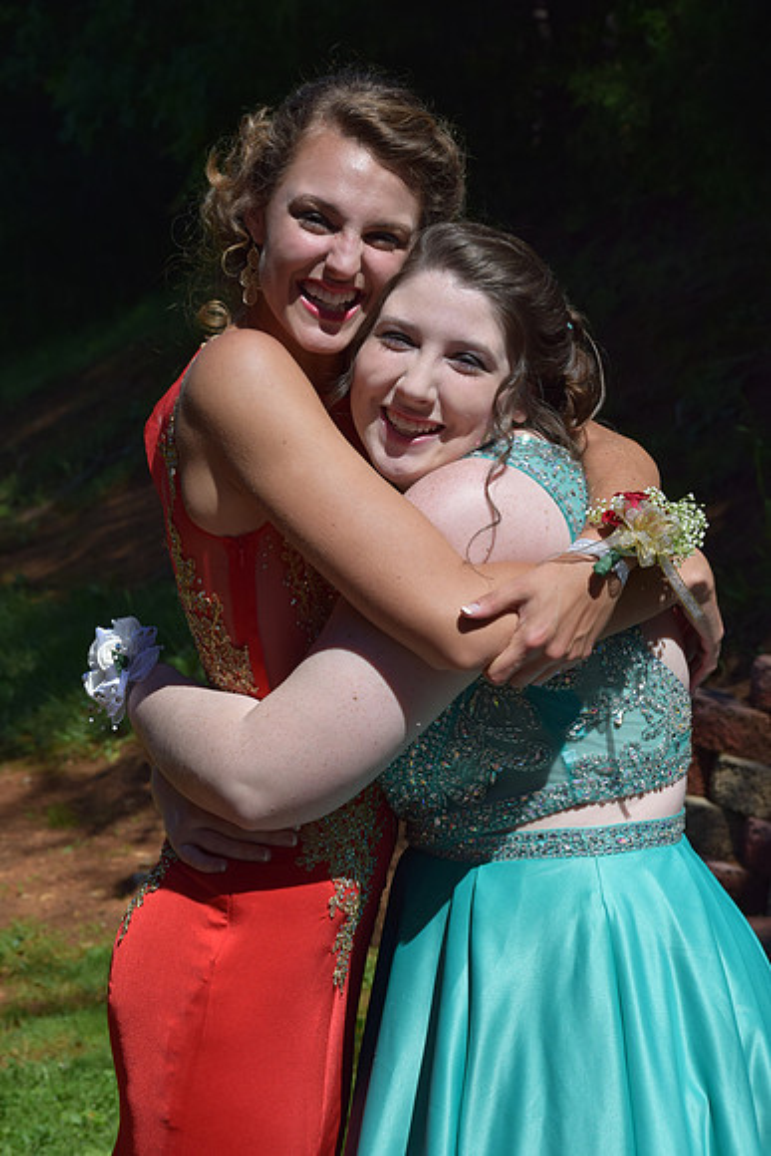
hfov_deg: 10.8
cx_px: 386
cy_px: 578
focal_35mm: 128
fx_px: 4093
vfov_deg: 16.1
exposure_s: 1/500
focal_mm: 85
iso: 200
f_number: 11
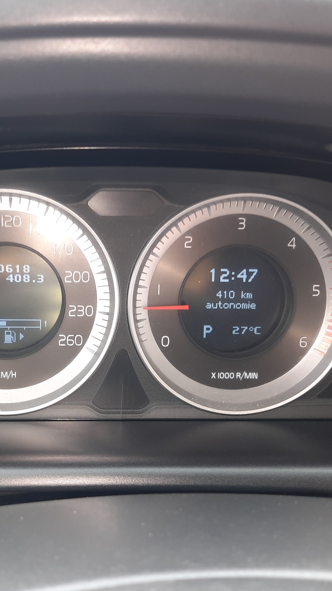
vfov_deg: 54.0
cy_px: 296
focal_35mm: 37
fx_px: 579
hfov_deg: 31.5
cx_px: 90
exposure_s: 1/50
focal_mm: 4.6
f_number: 2
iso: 100
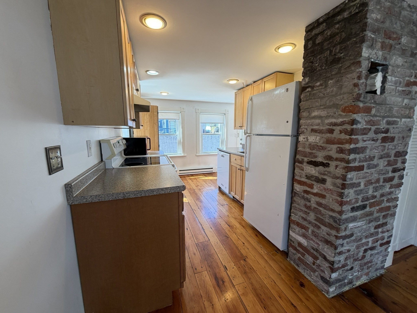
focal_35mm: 14
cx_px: 208
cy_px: 156
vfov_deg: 85.7
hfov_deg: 102.1
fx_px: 169
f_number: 2.2
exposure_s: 1/120
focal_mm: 2.22
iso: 100
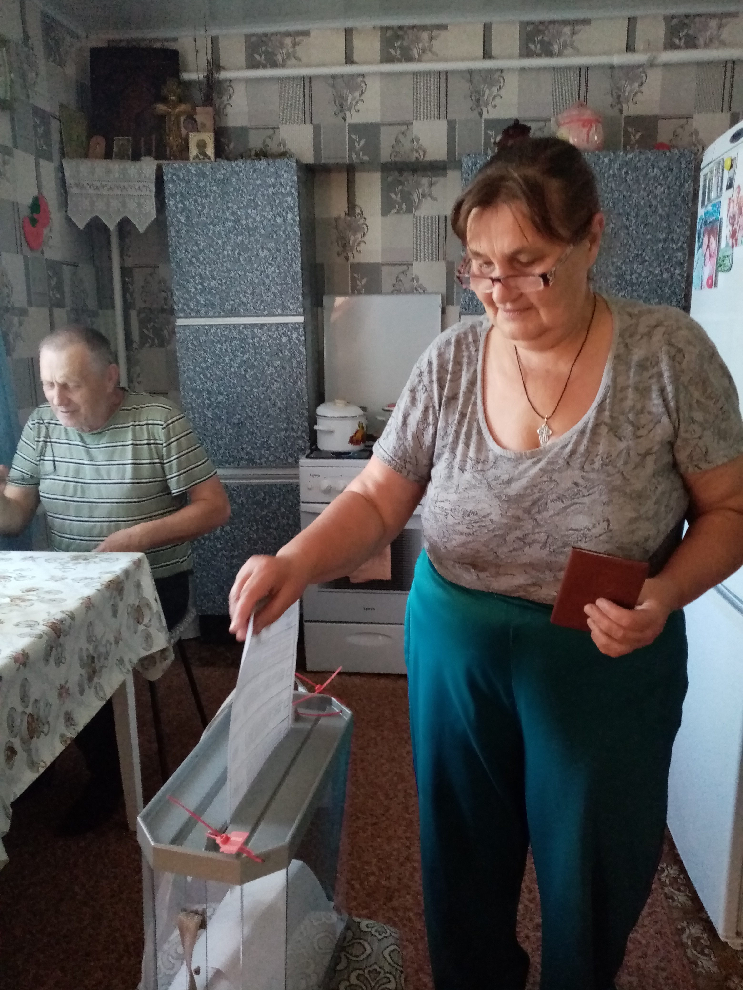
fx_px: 744
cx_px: 372
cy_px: 495
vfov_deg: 67.3
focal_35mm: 26
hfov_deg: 53.1
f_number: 1.8
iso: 763
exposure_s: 1/20
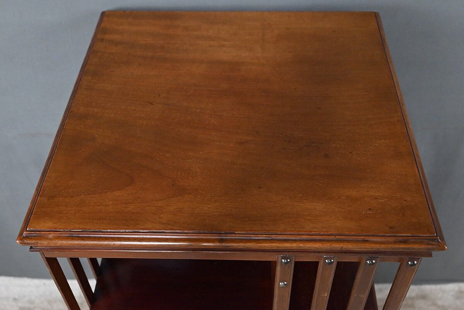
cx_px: 232
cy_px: 155
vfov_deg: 35.1
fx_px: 490
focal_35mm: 38
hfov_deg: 50.7
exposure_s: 1/100
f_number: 5.3
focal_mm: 38
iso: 5000
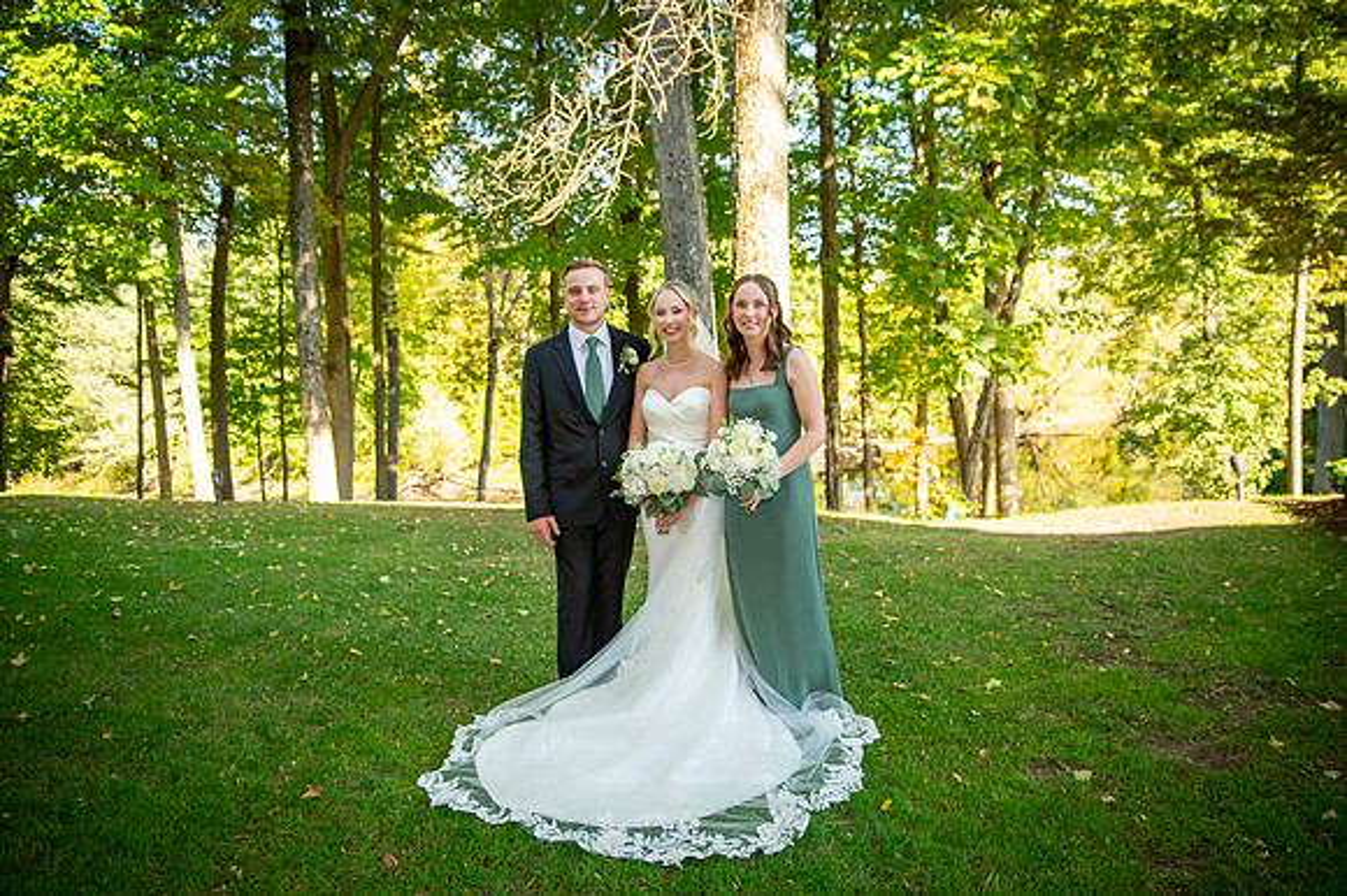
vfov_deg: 52.7
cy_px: 448
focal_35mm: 24
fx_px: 905
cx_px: 674
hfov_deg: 73.3
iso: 800
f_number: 2.8
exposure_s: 1/1250
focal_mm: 24
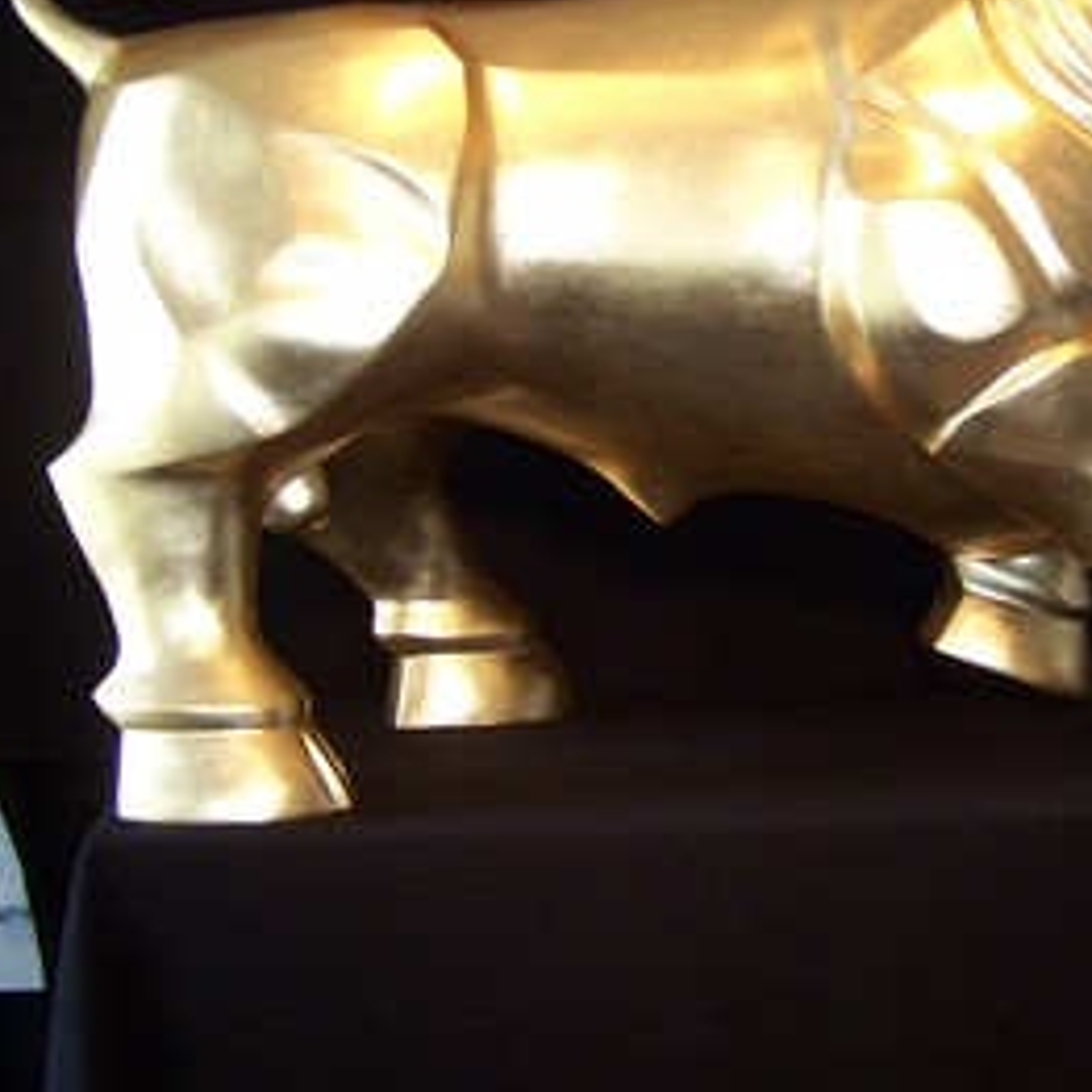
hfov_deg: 26.4
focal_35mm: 64
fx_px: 2284
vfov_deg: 26.8
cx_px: 871
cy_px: 381
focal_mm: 6.3
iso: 140
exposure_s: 1/60
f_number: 2.8
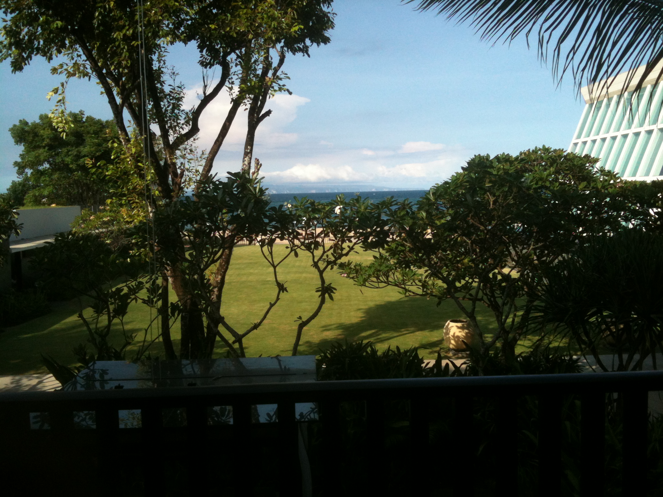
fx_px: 670
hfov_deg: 52.6
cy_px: 248
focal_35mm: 35
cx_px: 332
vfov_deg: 40.7
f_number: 2.8
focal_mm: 3.85
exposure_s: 1/856
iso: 64
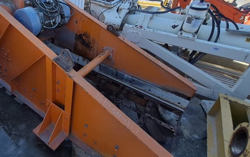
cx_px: 56
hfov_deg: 70.7
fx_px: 157
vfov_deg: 51.9
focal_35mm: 23
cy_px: 50
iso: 50
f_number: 2.2
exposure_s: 1/658
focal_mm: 1.74
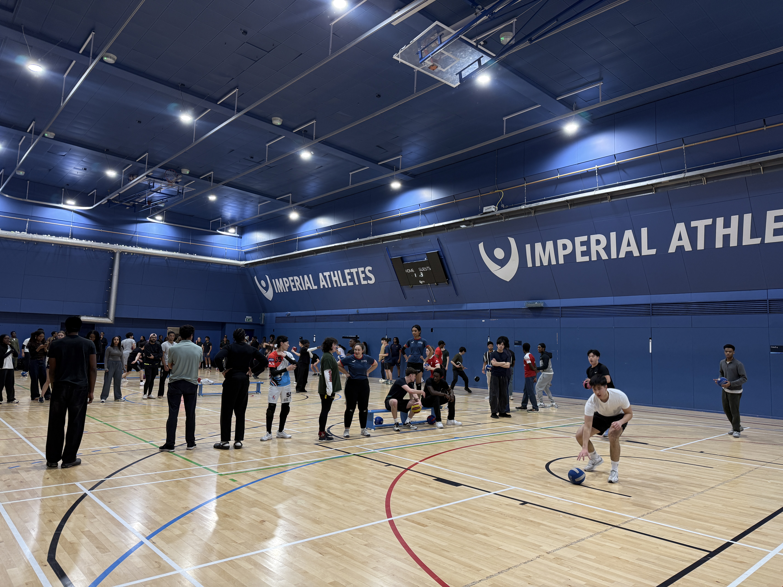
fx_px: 543
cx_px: 392
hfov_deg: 71.6
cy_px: 294
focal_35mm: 24
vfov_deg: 56.8
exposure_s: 1/100
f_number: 1.78
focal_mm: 6.76
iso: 125
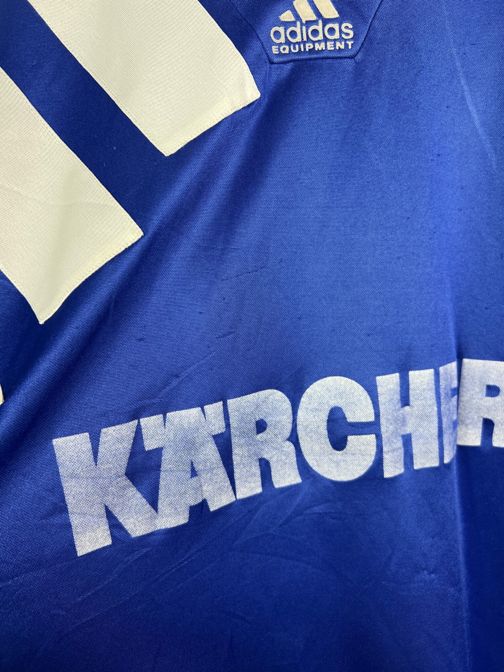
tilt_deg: -9.6
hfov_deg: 53.1
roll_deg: +9.4
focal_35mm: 26
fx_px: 505
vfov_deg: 67.3
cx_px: 252
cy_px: 336
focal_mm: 5.7
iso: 64
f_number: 1.5
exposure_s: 1/100
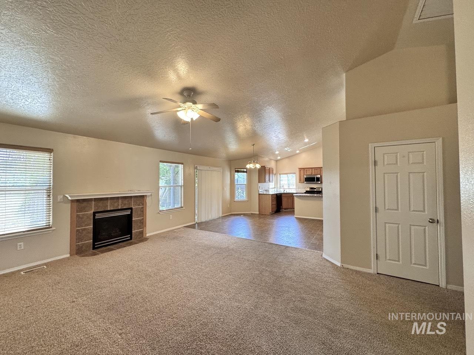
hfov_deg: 102.1
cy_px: 178
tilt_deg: +0.6
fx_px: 192
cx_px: 237
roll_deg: +0.3
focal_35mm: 14
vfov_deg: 85.7
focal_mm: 2.22
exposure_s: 1/120
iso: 200
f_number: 2.2
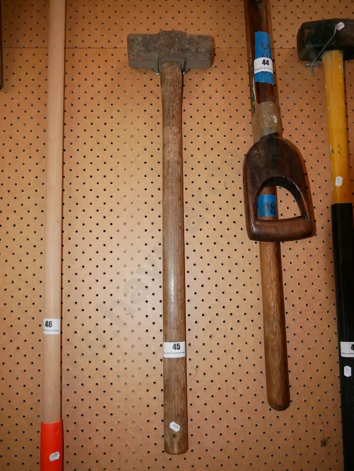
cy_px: 236
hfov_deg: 46.8
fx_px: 409
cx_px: 177
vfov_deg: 59.9
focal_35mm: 30
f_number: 4
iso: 3200
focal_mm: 15
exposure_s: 1/80
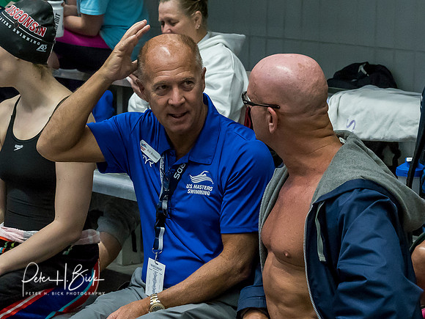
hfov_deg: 13.8
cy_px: 138
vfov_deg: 10.3
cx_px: 214
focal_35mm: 143
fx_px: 1761
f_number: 4.5
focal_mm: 40
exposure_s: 1/400
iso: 3200
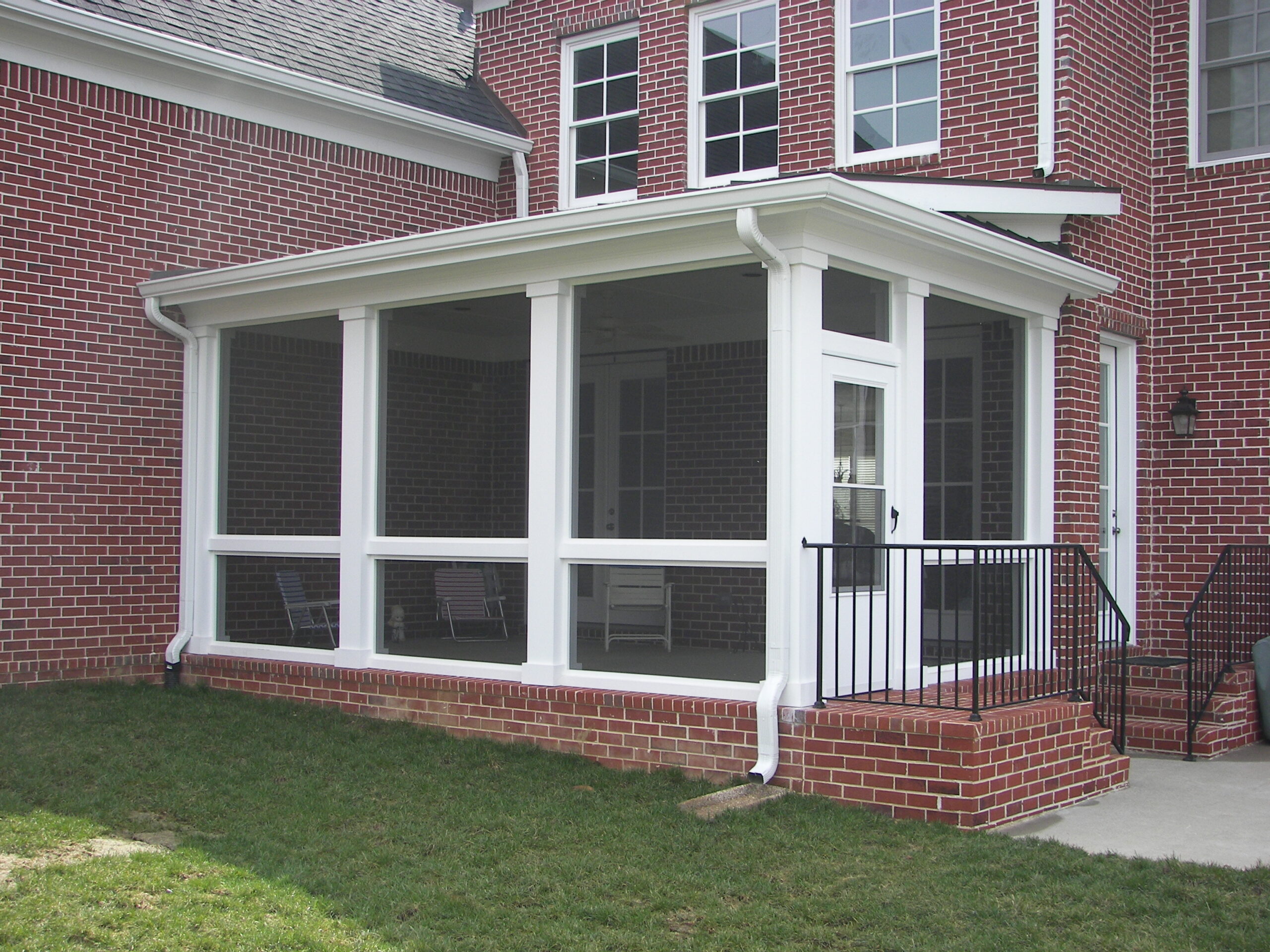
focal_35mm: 45
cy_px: 476
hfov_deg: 42.1
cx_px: 635
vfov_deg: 32.2
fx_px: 1651
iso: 64
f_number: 2.8
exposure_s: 1/400
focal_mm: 7.4
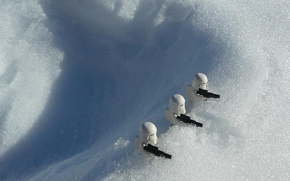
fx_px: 348
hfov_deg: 45.3
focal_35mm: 44
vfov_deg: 29.1
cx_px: 143
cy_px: 115
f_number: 5
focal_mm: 5.2
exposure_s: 1/1300
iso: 80
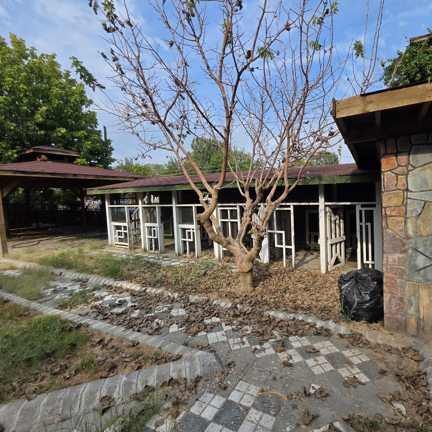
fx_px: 226
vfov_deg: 87.4
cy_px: 212
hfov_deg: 86.0
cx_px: 266
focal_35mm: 16
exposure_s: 1/1290
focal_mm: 2.2
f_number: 1.9
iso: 40
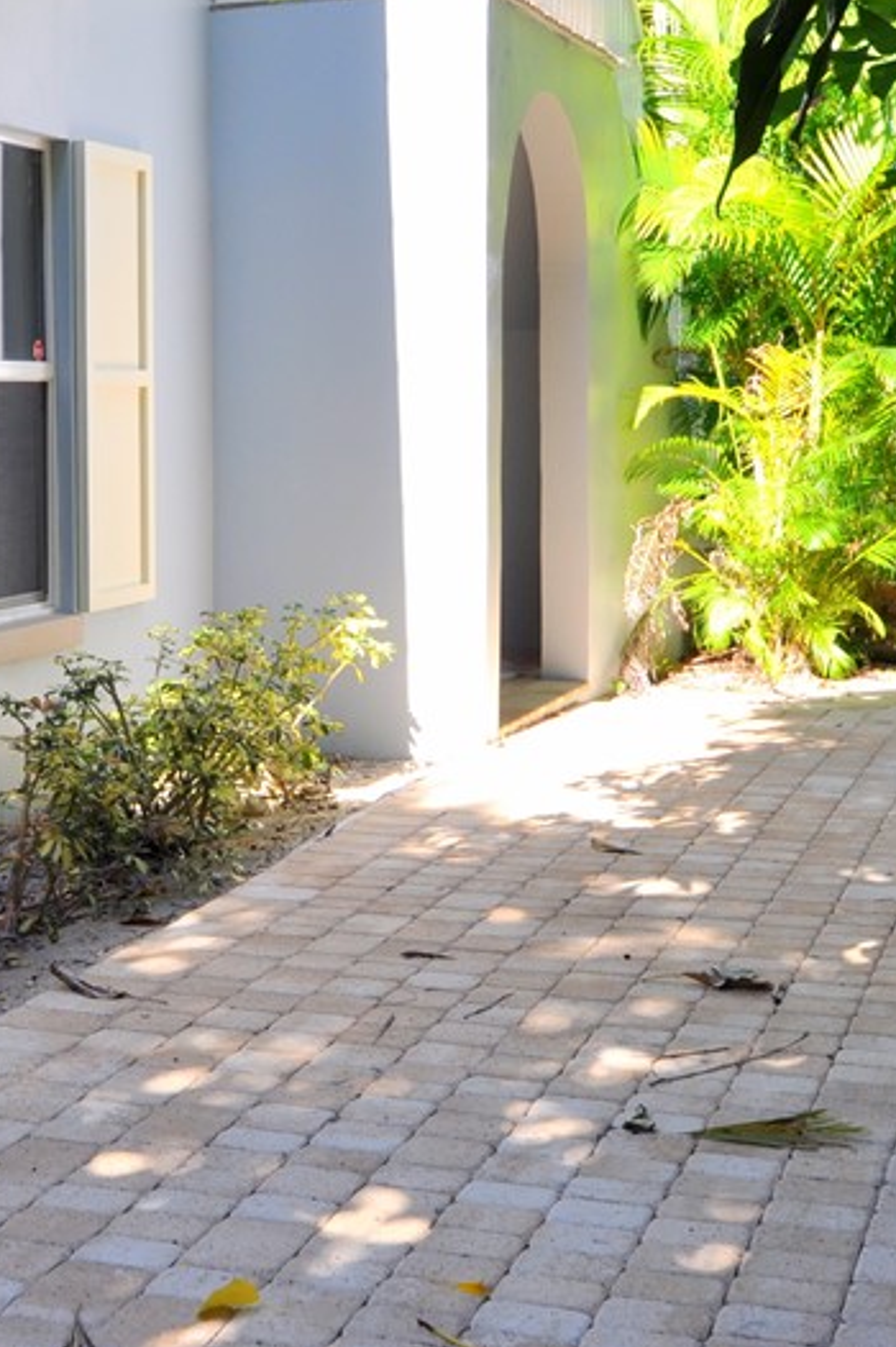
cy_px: 589
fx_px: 2318
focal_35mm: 62
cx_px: 49
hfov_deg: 21.3
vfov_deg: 32.4
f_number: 5.6
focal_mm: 20
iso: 200
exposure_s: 1/125
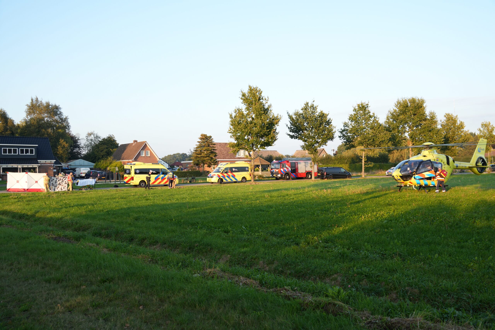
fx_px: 426
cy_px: 165
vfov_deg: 42.3
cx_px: 248
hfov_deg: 60.3
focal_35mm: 31
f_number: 5.6
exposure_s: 1/80
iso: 100
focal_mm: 31
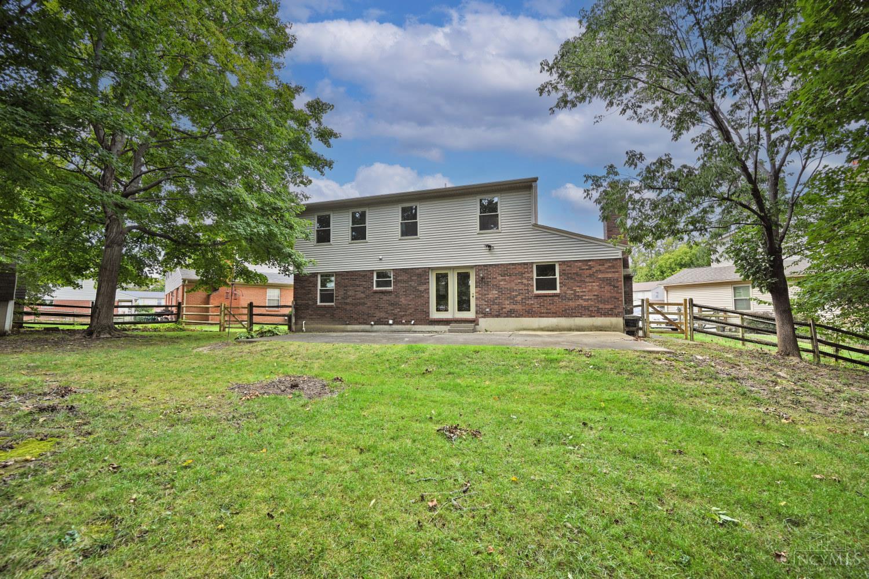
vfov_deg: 79.2
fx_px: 350
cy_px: 290
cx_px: 434
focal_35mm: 14
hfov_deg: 102.3
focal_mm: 14.5
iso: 160
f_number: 5.6
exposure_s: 1/250
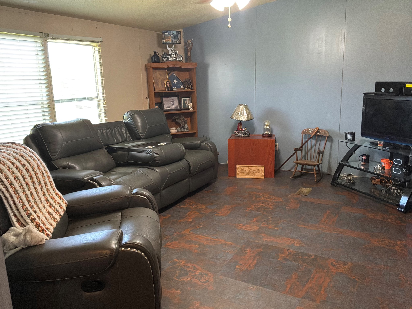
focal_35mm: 28
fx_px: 333
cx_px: 206
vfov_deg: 49.7
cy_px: 154
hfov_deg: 63.4
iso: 250
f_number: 1.8
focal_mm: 3
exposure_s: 1/40
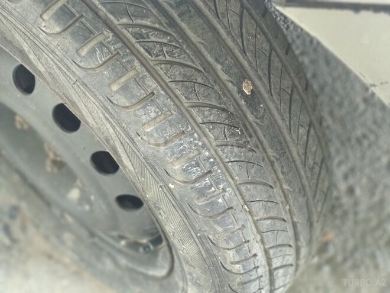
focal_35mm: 52
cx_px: 195
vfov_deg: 28.0
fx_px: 586
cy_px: 146
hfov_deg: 36.8
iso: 800
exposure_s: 1/33
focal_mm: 5.99
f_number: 2.6
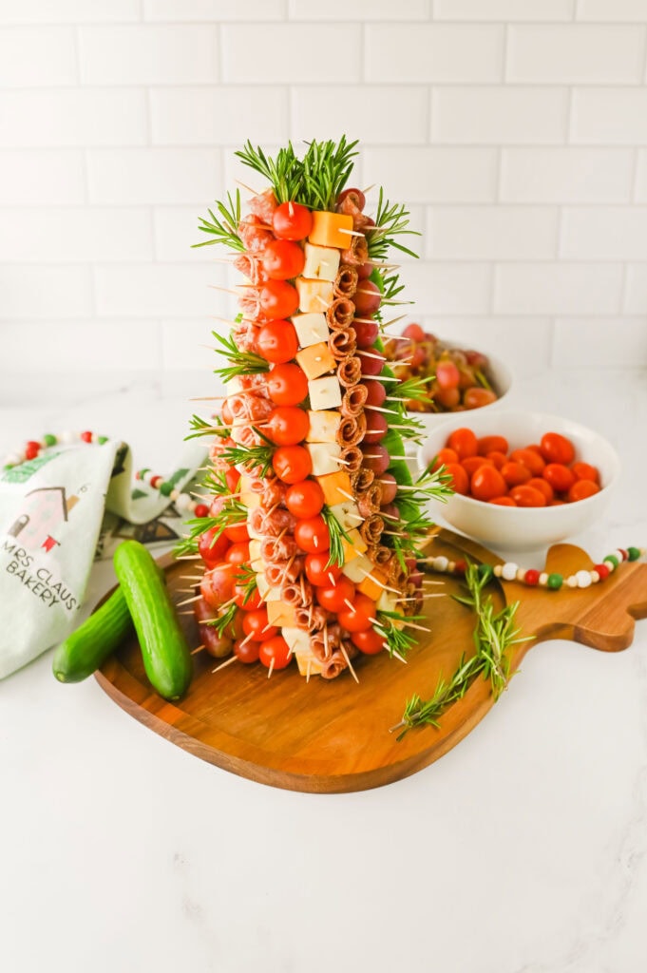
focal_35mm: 50
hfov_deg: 26.9
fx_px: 1350
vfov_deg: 39.6
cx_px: 324
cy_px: 486
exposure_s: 1/160
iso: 250
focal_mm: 50
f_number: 5
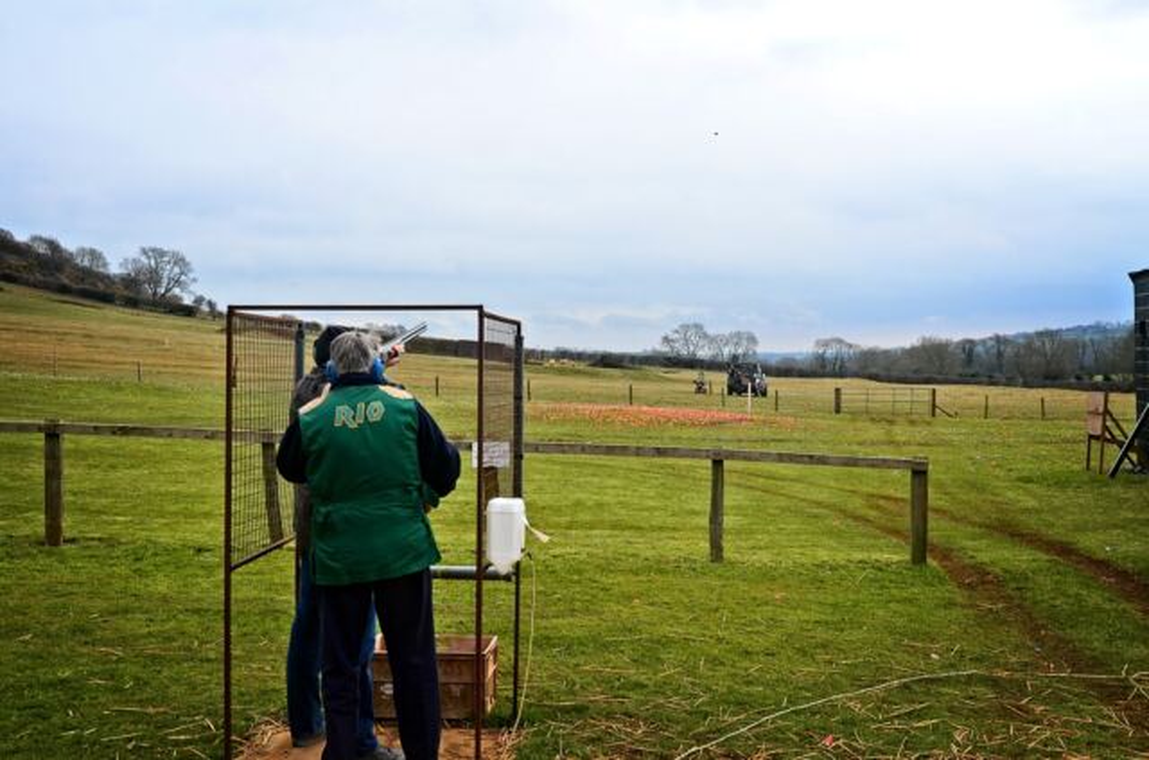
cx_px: 574
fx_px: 1146
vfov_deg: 36.7
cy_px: 380
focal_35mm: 36
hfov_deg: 53.3
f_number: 16
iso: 200
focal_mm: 24
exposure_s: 1/80
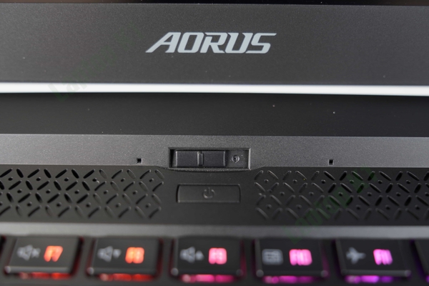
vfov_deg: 33.0
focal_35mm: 40
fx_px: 483
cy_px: 143
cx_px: 214
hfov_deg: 47.9
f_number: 2.8
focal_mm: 27
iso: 100
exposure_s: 1/25
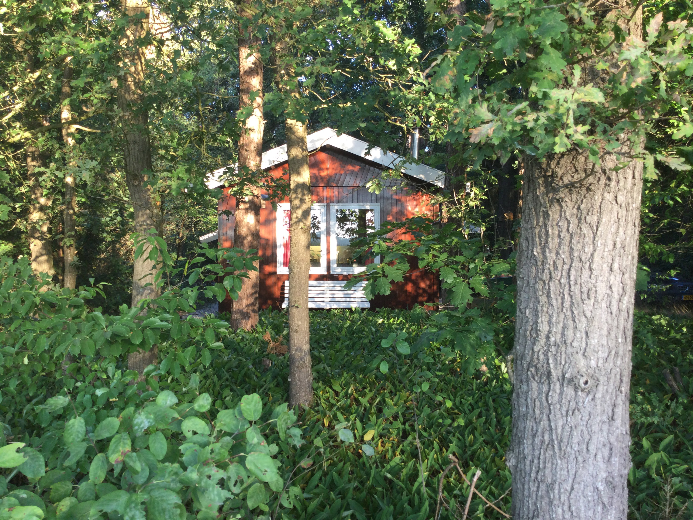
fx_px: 621
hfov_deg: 58.4
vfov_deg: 45.4
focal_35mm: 31
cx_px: 346
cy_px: 260
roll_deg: +0.3
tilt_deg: -1.2
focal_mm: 3.3
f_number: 2.4
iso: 32
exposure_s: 1/50
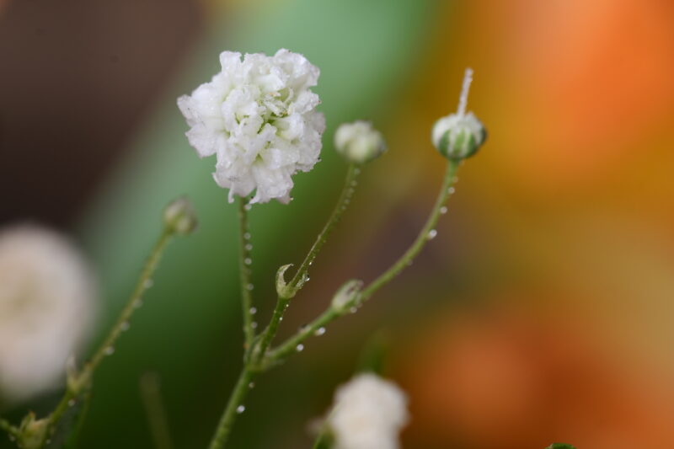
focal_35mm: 157
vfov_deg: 8.7
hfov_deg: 13.1
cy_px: 224
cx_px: 337
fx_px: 2939
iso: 320
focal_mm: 105
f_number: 9
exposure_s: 1/50
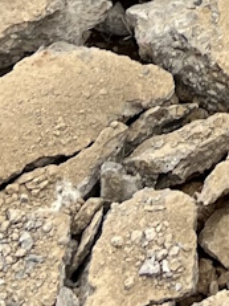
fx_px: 1589
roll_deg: +1.6
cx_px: 487
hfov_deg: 7.8
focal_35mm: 180
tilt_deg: -23.0
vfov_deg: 9.6
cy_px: -445
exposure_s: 1/552
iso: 50
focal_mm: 5.7
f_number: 1.5
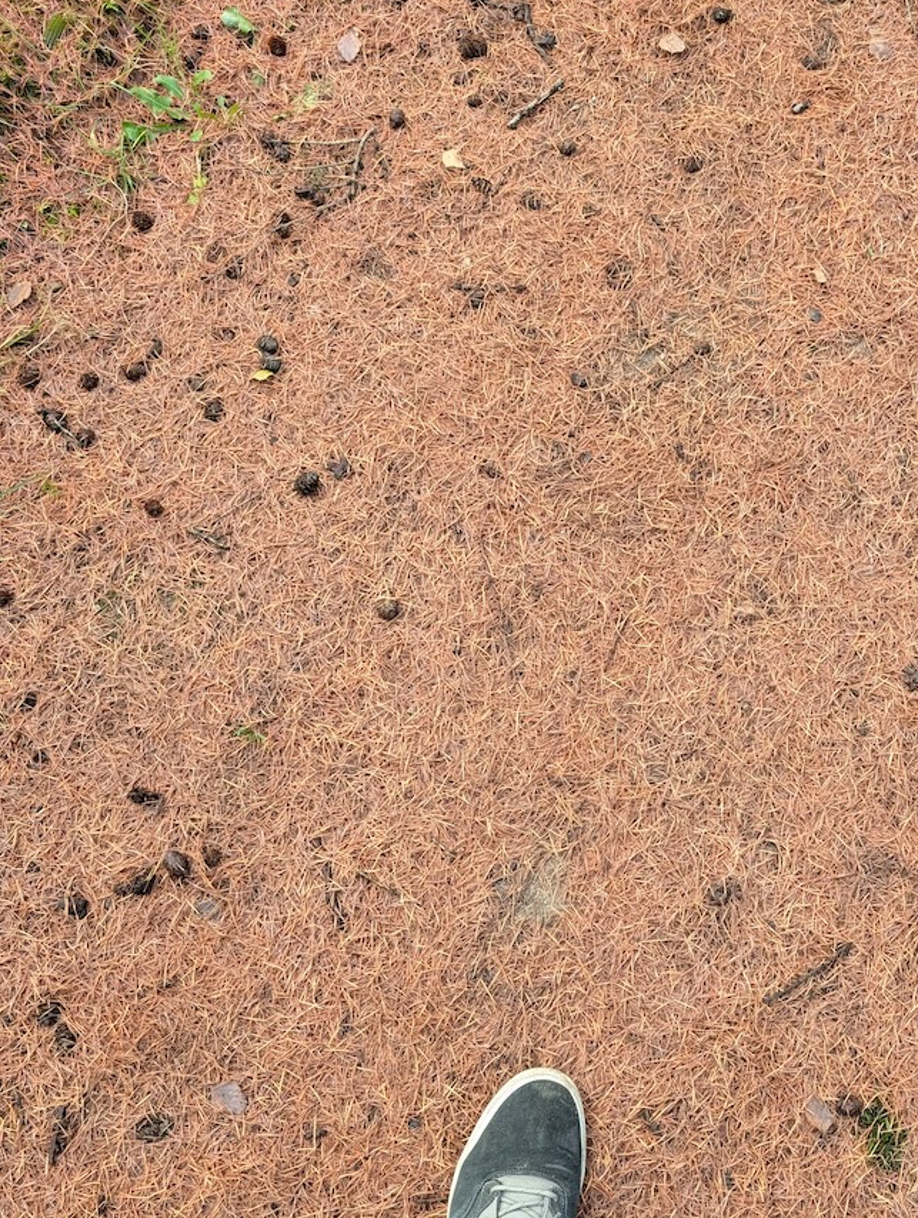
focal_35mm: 36
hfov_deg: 39.0
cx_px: 662
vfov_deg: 50.6
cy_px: 781
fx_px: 1269
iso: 157
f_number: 1.68
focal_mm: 6.9
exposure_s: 1/138
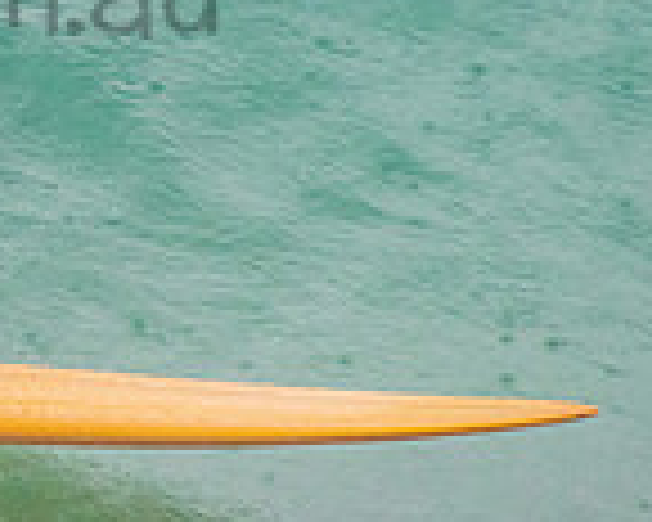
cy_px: -266
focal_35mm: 2298
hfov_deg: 0.8
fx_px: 44344
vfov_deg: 0.7
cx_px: -551
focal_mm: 500
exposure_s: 1/320
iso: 1000
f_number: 5.6
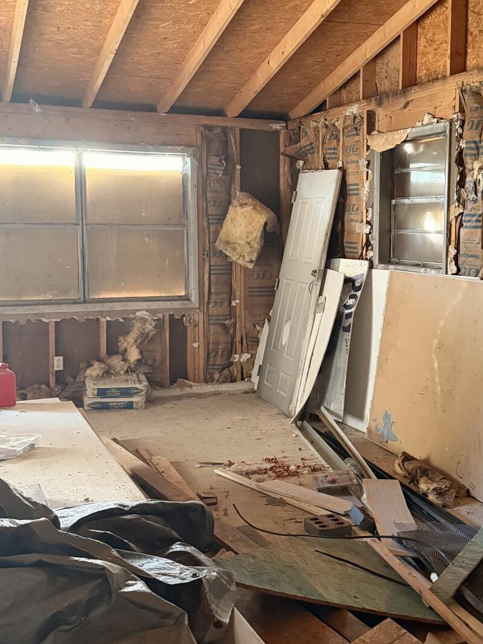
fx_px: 837
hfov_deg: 31.8
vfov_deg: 42.1
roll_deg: -0.7
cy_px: 304
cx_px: 342
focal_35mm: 45
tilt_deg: -6.8
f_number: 1.78
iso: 800
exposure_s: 1/40
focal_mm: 6.76
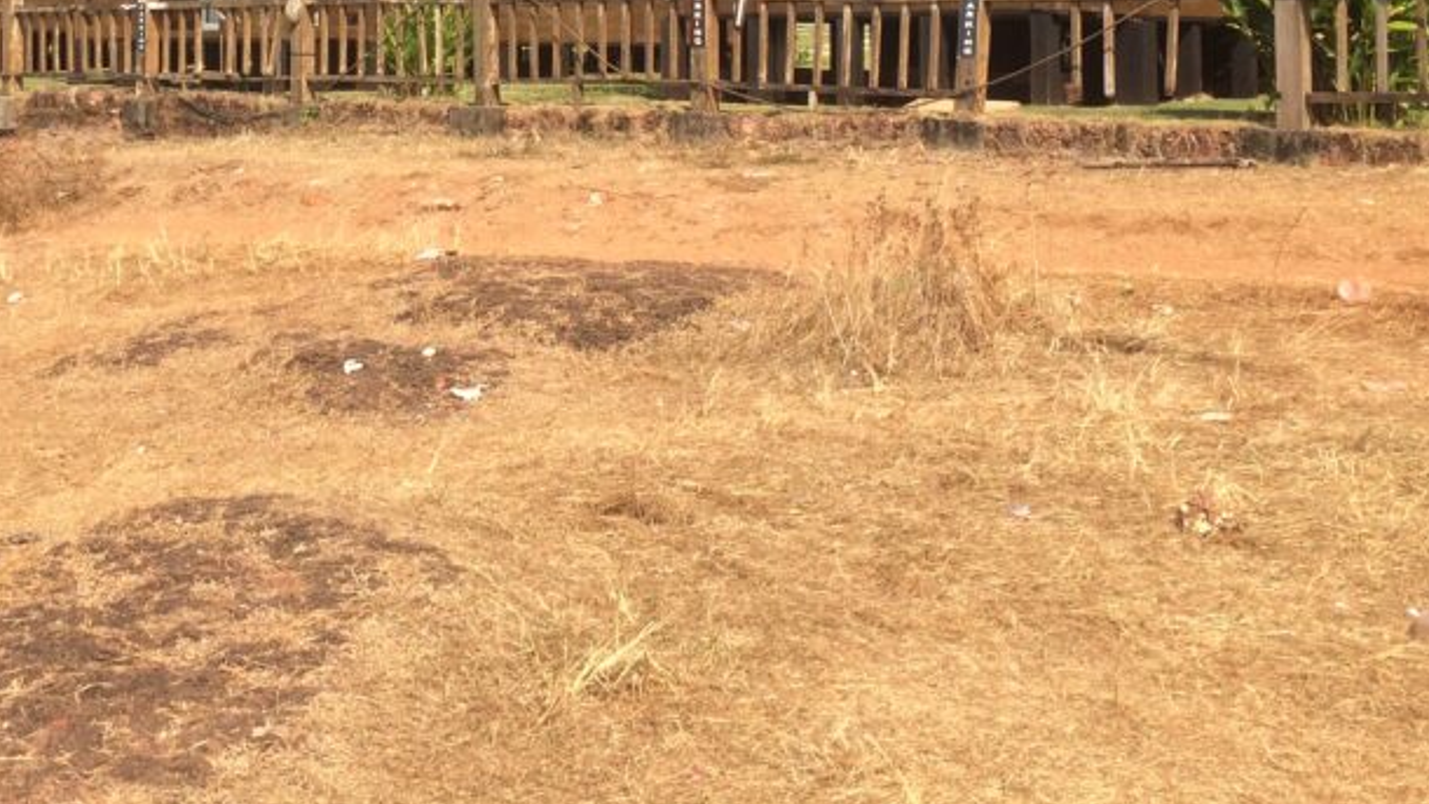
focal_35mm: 53
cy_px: -59
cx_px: 431
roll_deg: -1.0
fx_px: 2008
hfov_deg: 38.5
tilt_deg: +3.7
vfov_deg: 21.6
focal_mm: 4.15
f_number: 2.2
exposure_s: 1/1520
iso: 32
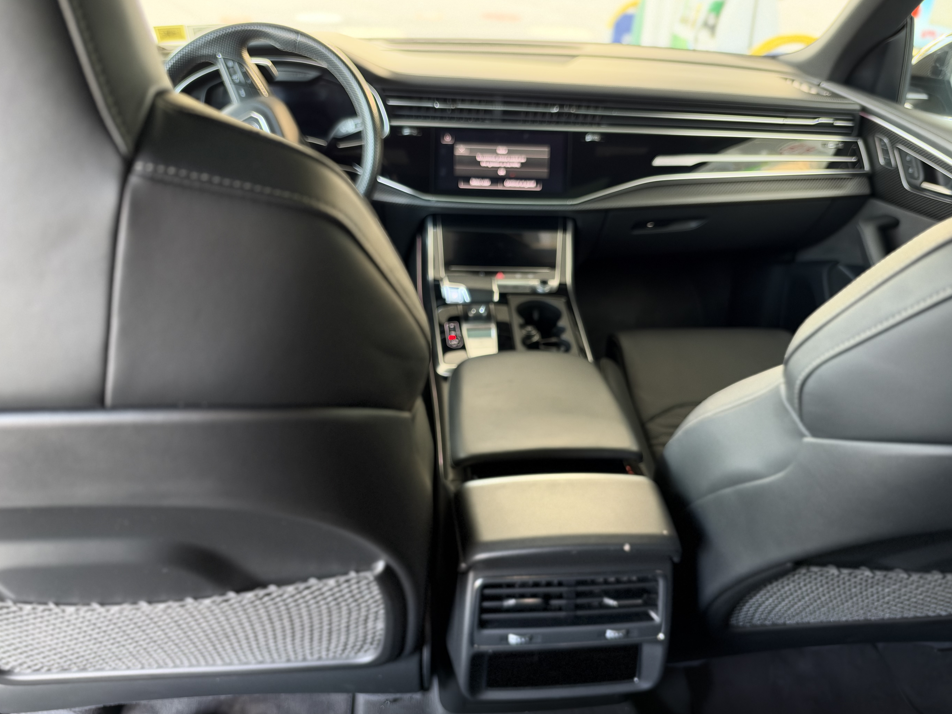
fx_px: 688
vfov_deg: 54.9
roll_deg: -2.5
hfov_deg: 69.4
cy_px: 357
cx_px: 492
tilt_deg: -28.8
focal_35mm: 25
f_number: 1.48
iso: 500
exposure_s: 1/48
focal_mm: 6.93
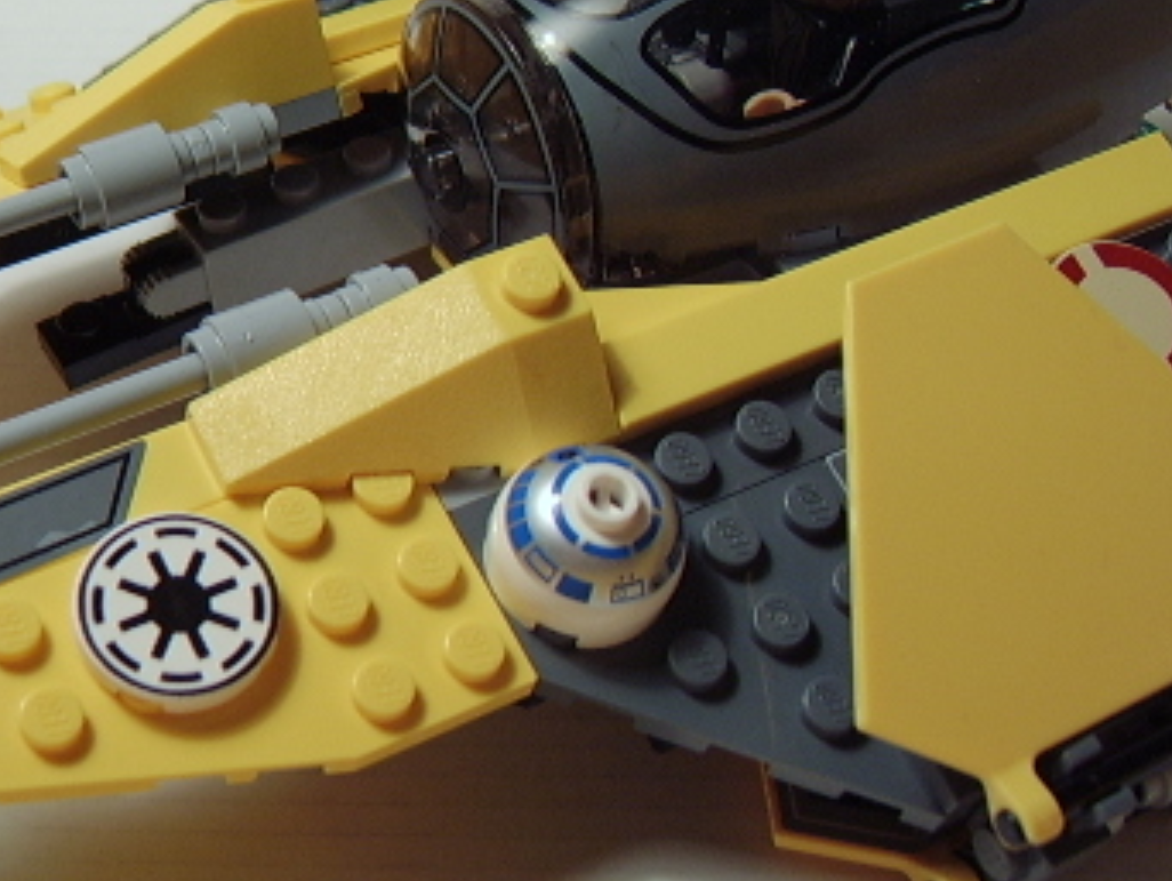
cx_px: 521
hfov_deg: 33.2
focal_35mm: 58
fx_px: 1965
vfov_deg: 25.2
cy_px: 384
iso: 100
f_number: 2.7
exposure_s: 1/32
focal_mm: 8.13
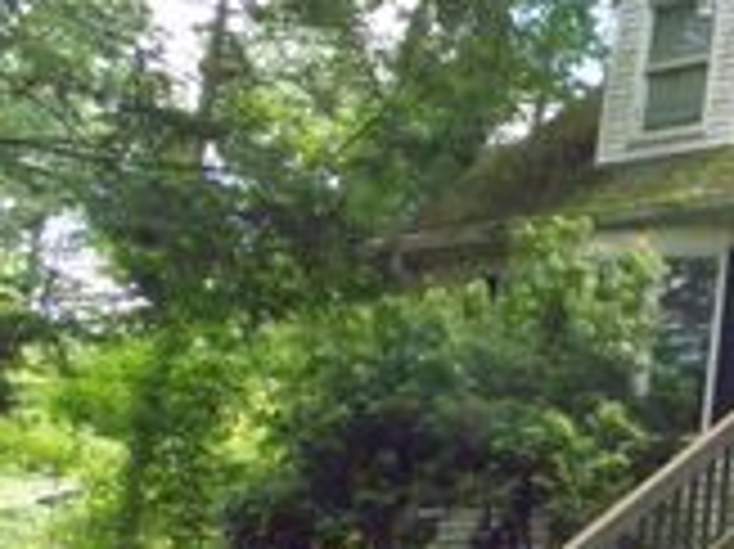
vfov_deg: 17.0
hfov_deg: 19.7
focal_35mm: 86
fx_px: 1822
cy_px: 448
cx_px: 1112
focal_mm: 5
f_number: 3.5
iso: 1000
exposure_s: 1/500
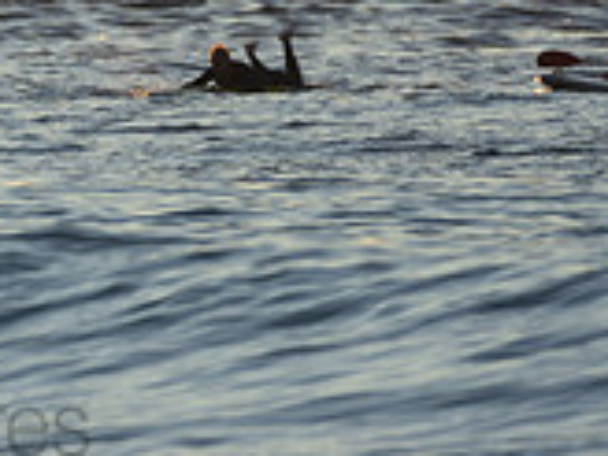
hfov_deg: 0.8
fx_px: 44753
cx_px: -196
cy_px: -191
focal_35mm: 2548
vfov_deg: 0.6
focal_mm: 500
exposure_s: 1/640
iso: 160
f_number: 5.6
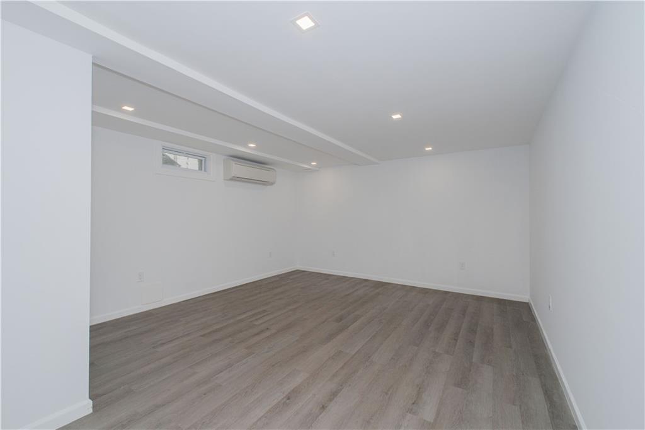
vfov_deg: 77.3
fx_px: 269
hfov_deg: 100.4
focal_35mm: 15
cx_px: 322
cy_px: 215
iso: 400
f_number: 8
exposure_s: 1/80
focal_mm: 10
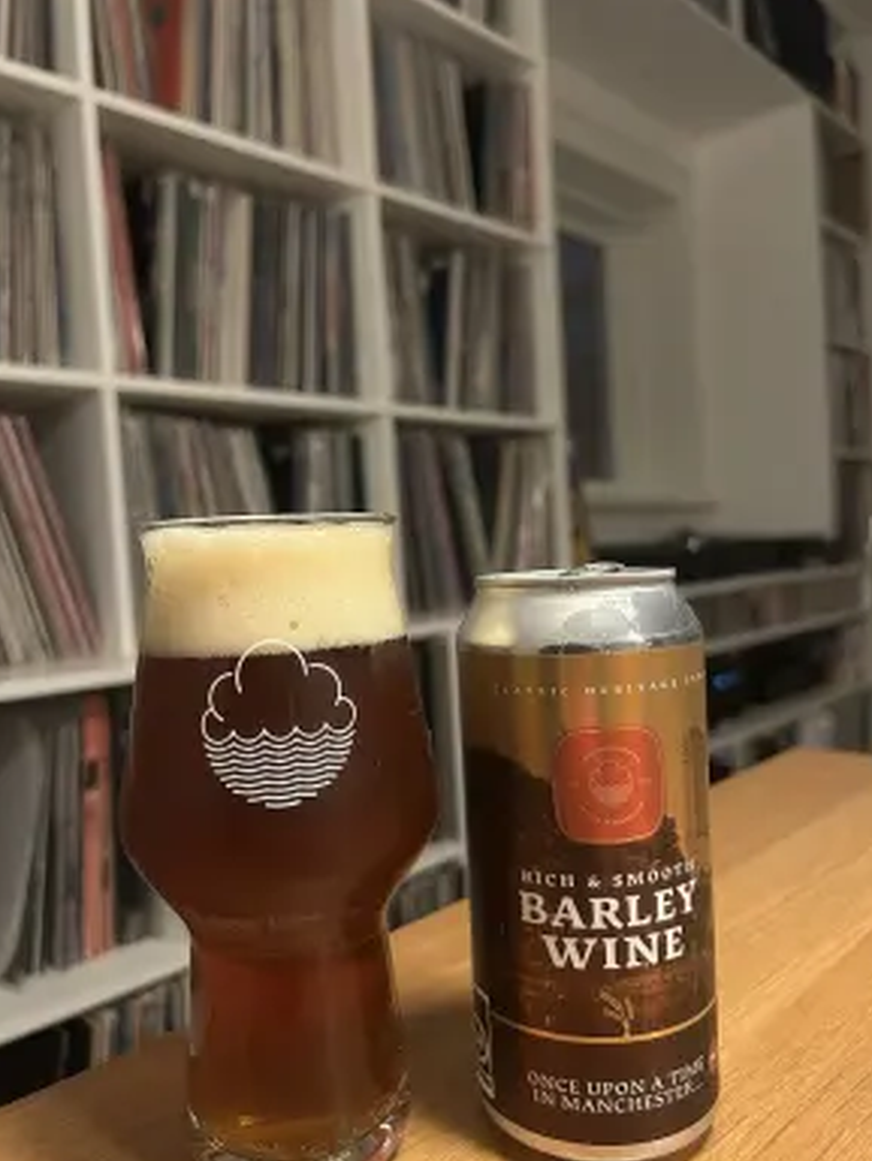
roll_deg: +3.5
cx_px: 428
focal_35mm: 27
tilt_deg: -2.0
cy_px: 585
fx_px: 906
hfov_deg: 51.4
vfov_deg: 65.3
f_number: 1.5
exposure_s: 1/31
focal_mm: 5.7
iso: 640
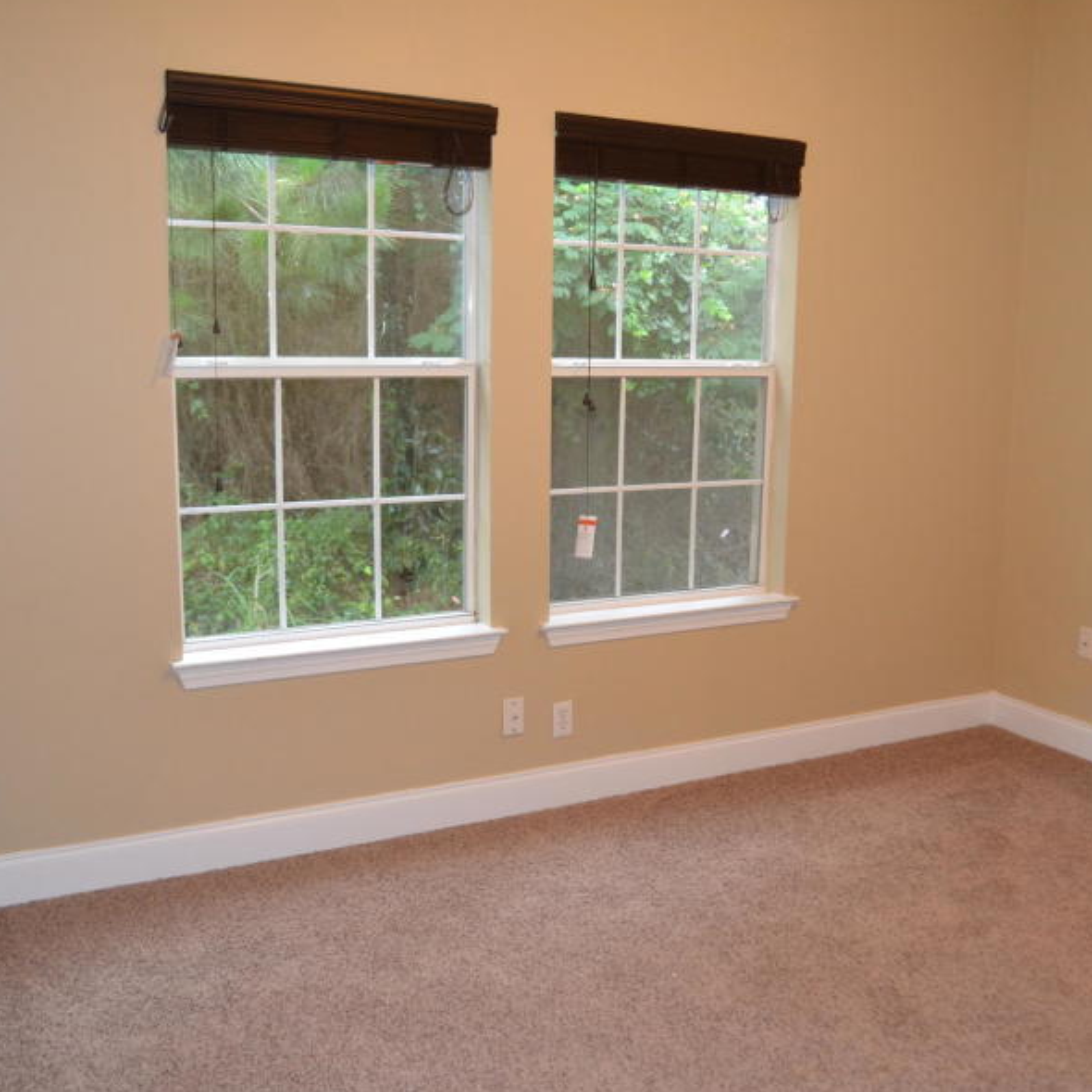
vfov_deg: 47.2
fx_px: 1249
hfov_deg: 47.1
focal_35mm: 35
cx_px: 616
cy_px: 544
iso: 1800
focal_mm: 18
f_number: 3.5
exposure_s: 1/60
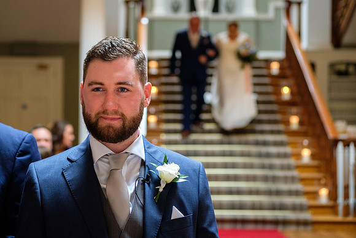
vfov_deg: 15.8
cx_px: 152
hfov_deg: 23.5
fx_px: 855
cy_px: 102
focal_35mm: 86
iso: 2000
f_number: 2.5
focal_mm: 50
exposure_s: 1/160
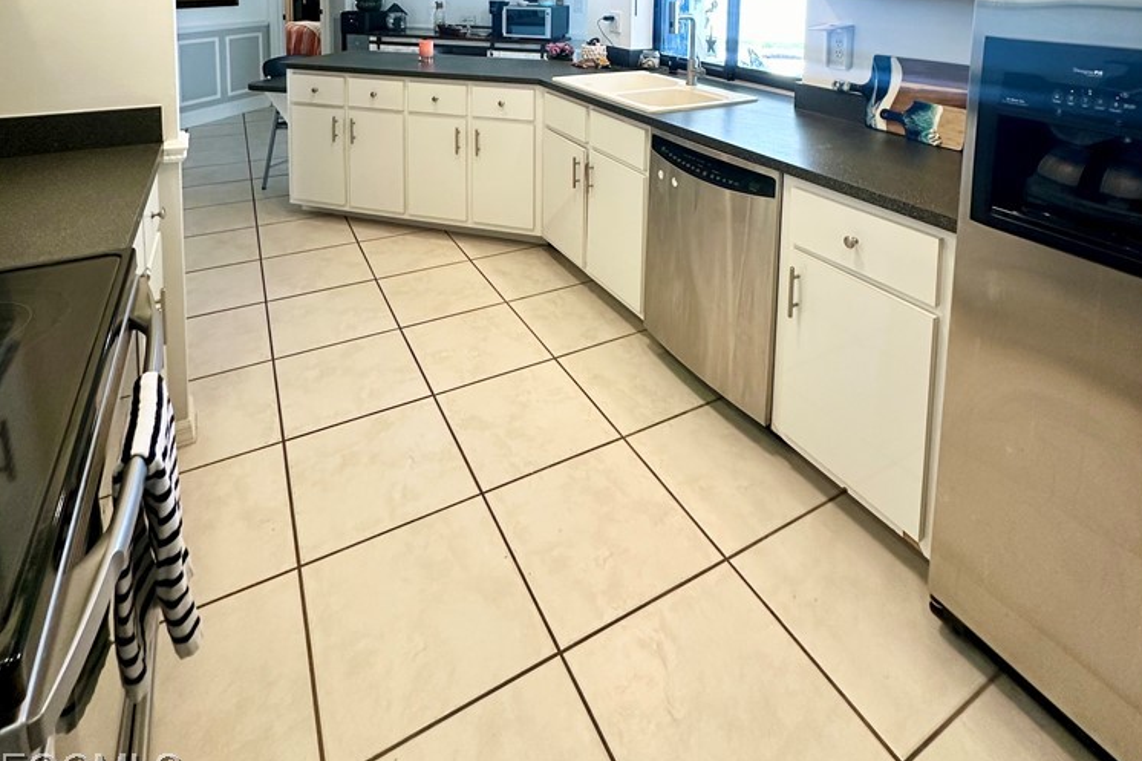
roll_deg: -2.1
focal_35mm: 20
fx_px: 634
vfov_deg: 51.8
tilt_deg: -4.5
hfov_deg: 84.0
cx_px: 576
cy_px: 31
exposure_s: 1/120
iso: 160
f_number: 2.2
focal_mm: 2.22
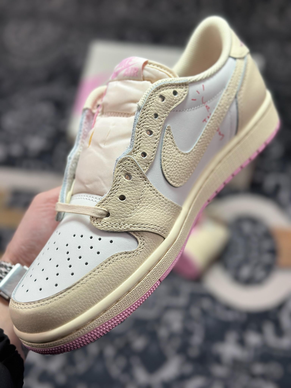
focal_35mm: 48
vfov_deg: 39.7
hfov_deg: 30.3
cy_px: 194
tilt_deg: -55.6
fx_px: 538
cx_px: 146
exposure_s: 1/1453
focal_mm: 6.86
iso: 80
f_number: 1.78
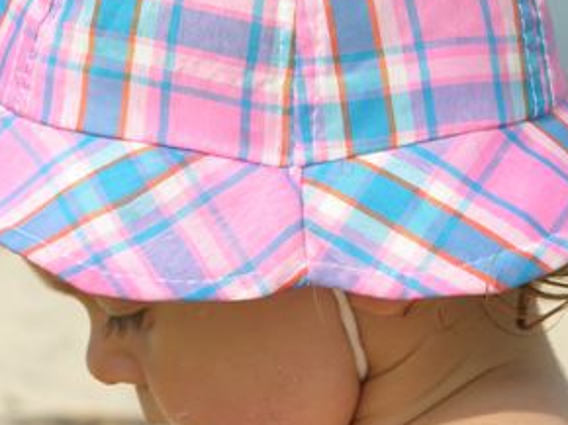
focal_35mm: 311
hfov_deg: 6.4
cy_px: 166
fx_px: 5099
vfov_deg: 4.8
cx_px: 211
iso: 50
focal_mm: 48.5
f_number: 5.7
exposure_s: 1/303
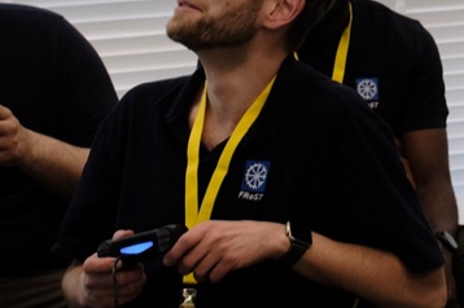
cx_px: 657
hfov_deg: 11.1
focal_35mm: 179
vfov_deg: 7.5
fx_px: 2305
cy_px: -176
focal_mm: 26.4
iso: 1000
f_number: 4
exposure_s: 1/125
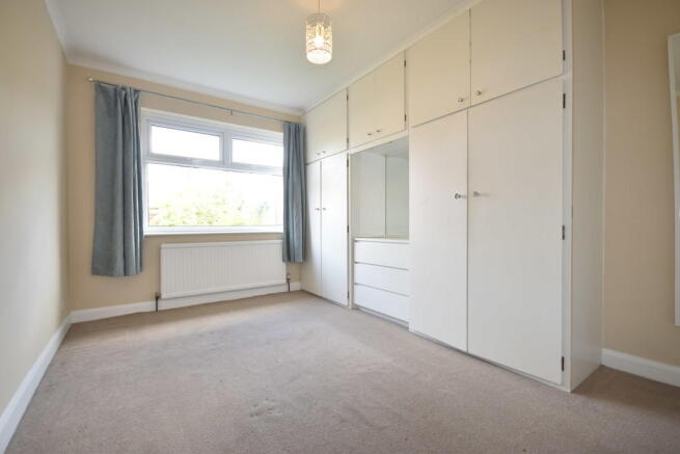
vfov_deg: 77.4
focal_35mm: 15
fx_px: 283
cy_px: 227
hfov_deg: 100.4
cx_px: 340
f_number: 4
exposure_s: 1/15
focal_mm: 10
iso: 100
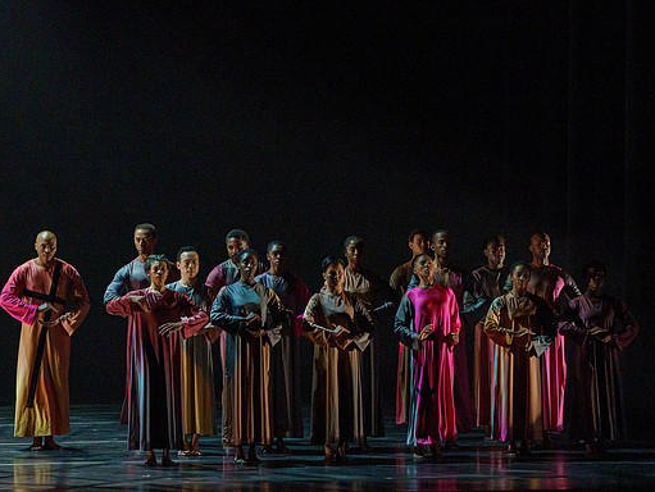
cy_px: 213
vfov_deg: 6.4
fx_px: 4431
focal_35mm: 234
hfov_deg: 8.5
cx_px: 340
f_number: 5.6
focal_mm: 181
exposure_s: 1/250
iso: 6400
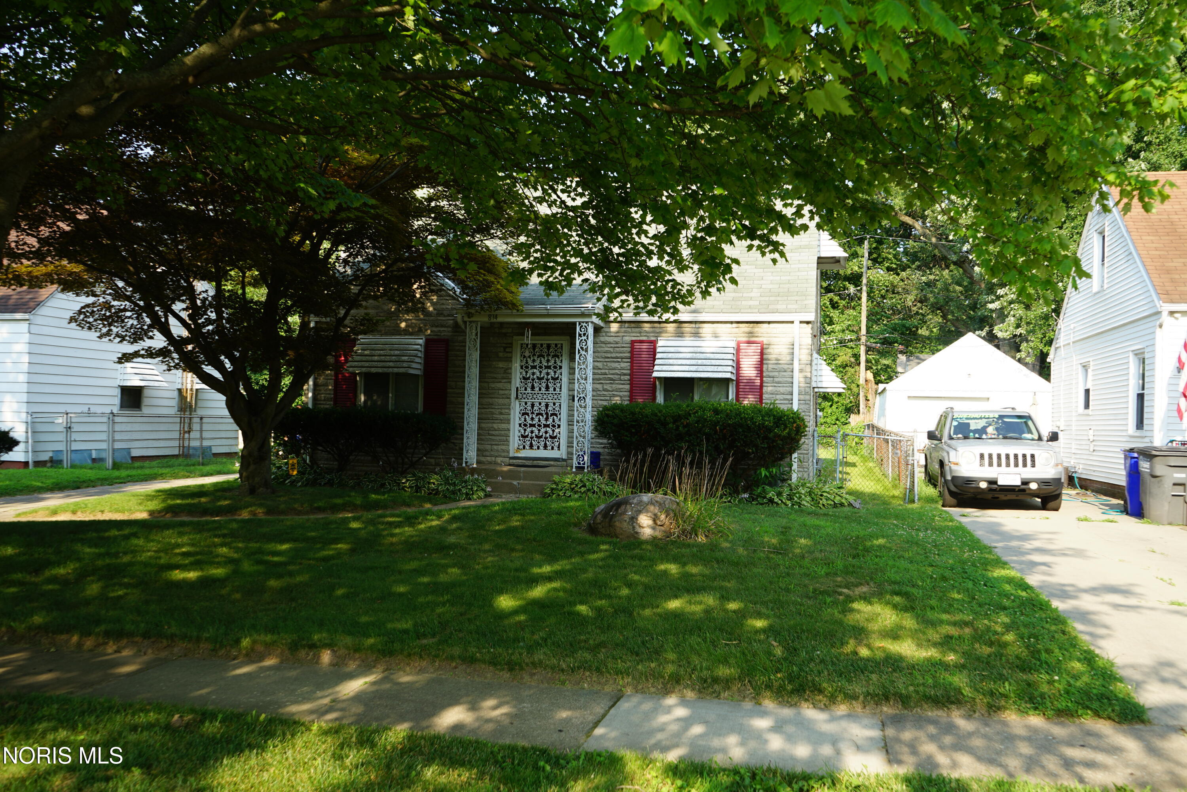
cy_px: 396
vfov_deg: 45.0
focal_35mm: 29
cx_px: 594
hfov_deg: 63.7
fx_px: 956
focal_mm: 29
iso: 100
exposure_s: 1/80
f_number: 7.1
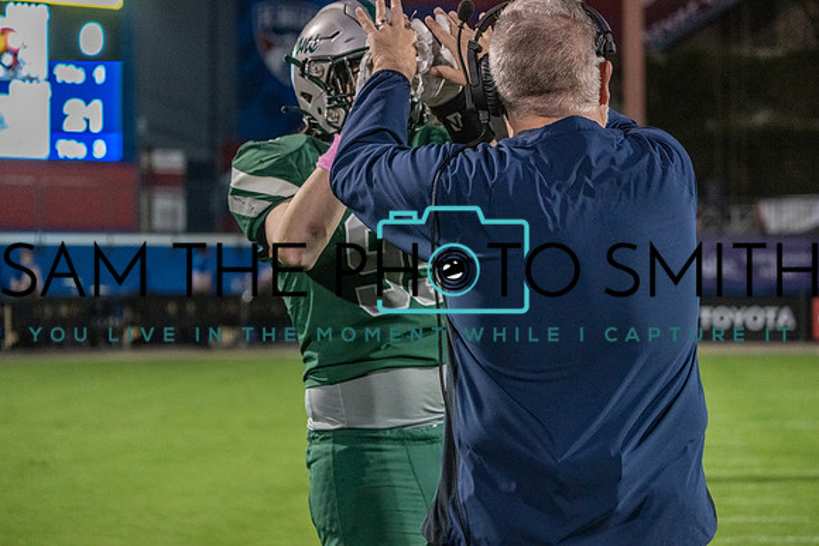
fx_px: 2275
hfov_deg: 20.4
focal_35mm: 100
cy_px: 273
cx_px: 410
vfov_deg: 13.7
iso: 8000
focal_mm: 100
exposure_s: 1/1250
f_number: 4.5
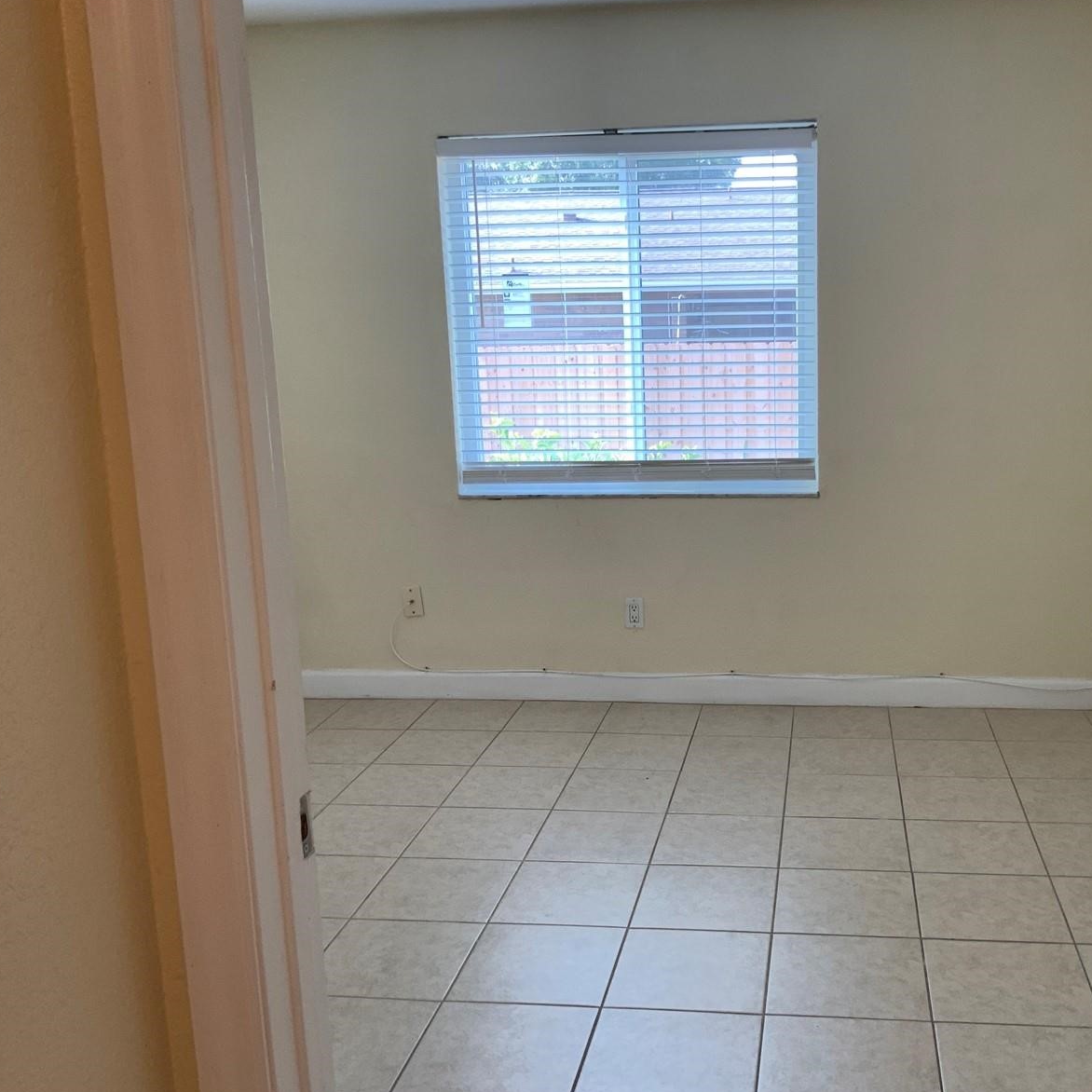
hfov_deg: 46.8
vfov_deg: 47.2
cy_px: 545
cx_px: 687
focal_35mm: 35
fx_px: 1249
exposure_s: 1/60
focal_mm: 3
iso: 40
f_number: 1.8
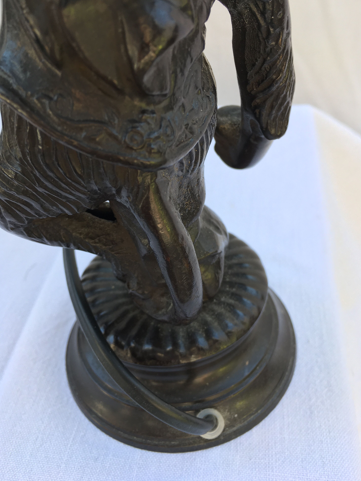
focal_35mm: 30
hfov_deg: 46.8
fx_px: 417
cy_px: 239
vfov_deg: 60.0
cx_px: 183
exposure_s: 1/100
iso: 32
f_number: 2.2
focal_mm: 4.15
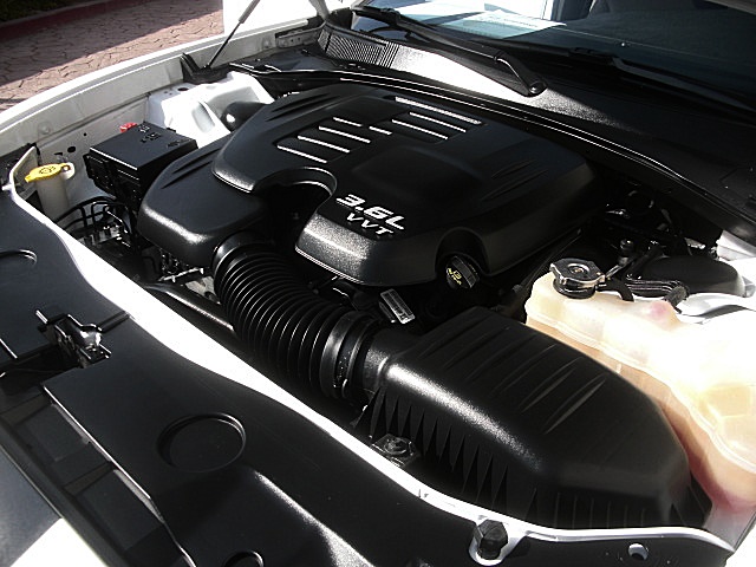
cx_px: 378
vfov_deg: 39.7
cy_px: 284
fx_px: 786
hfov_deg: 51.4
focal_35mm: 36
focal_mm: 6.3
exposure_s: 1/400
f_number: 2.8
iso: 50
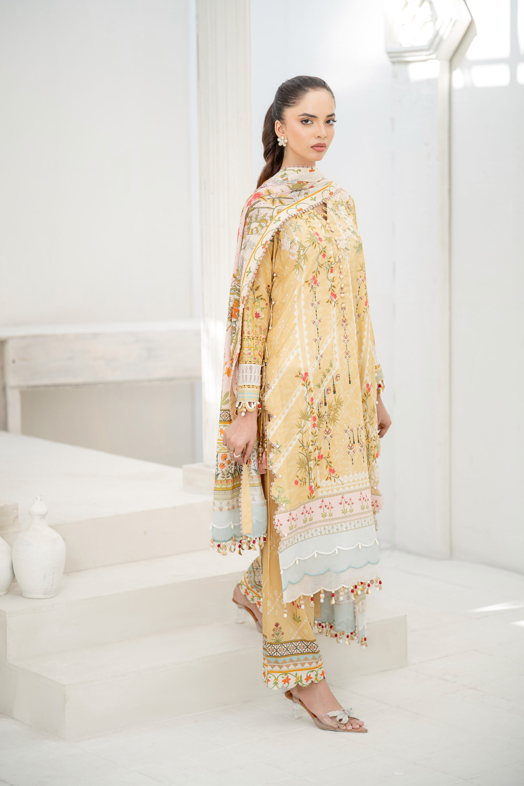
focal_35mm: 85
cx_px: 262
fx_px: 1855
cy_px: 393
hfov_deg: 16.1
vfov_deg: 23.9
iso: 50
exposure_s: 1/200
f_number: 2
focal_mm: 85
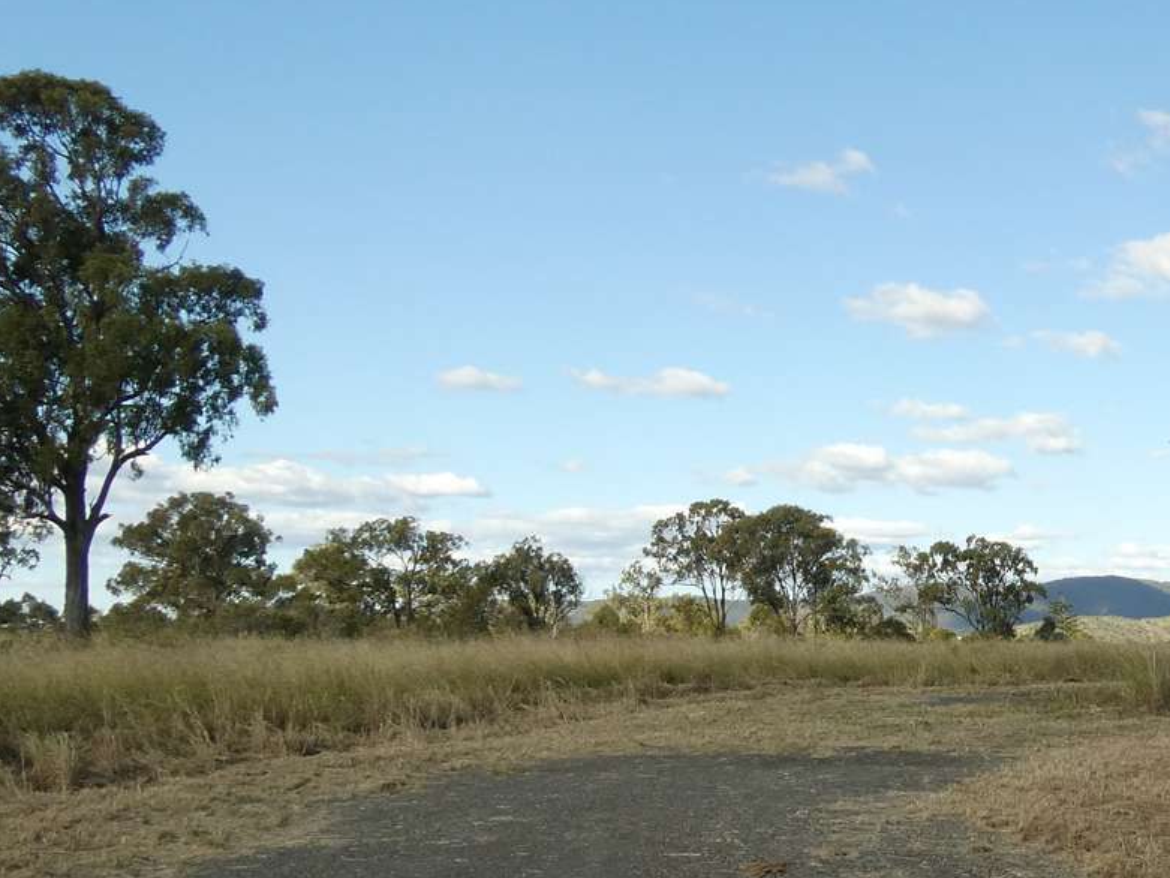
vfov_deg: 24.6
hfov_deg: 29.7
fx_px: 1994
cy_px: 616
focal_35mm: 59
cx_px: 1266
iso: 80
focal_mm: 4.3
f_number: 3.3
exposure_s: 1/640
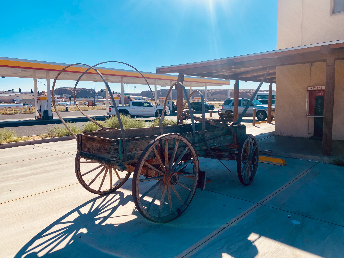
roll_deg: -0.4
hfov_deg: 67.3
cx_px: 172
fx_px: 258
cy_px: 129
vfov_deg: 53.1
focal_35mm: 26
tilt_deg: -6.2
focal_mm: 4.25
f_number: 1.8
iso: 32
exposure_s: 1/3731
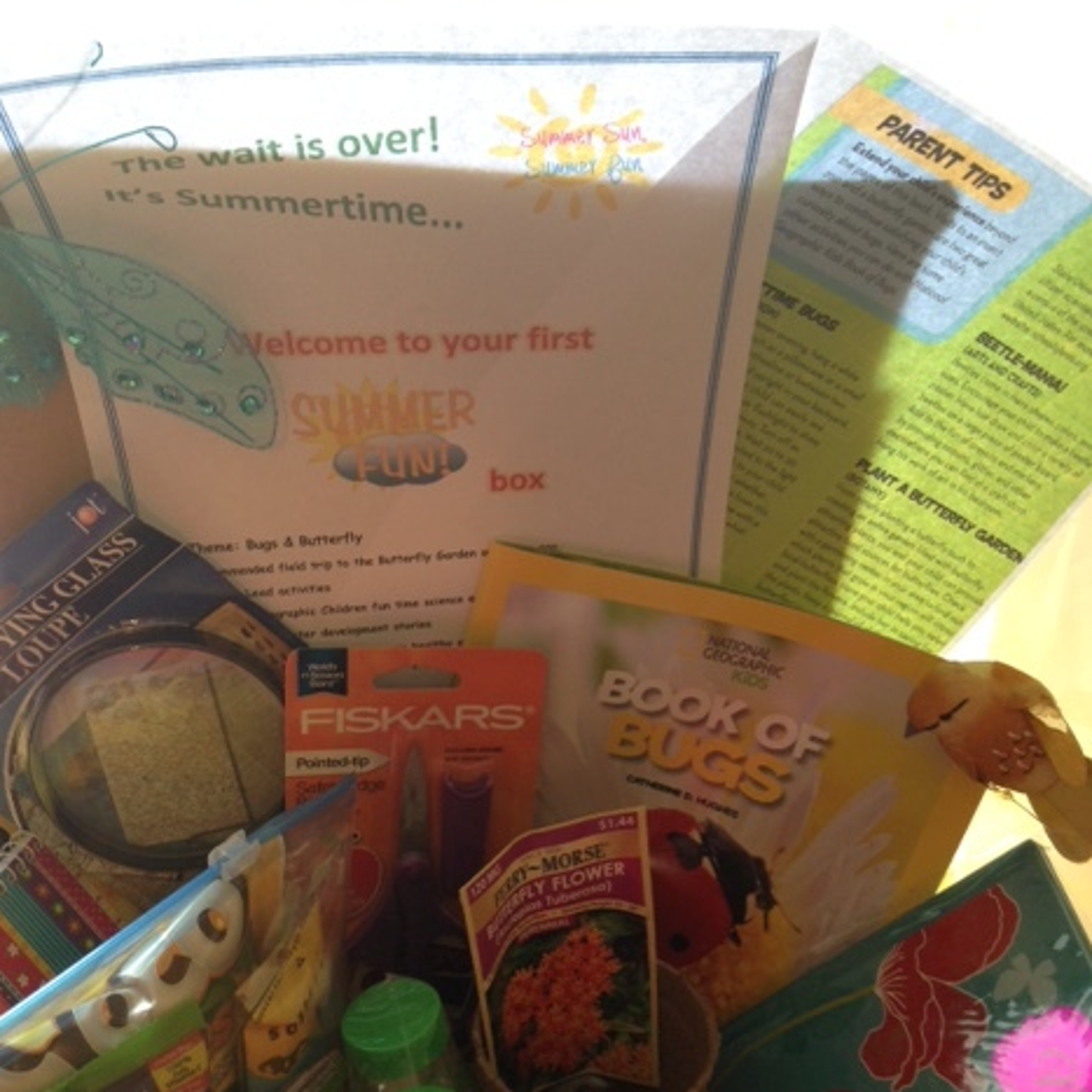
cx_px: 533
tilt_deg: -40.9
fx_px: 1428
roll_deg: -5.0
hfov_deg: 41.9
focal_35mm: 40
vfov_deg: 41.4
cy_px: 716
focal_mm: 4.12
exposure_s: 1/40
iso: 50
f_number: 2.4
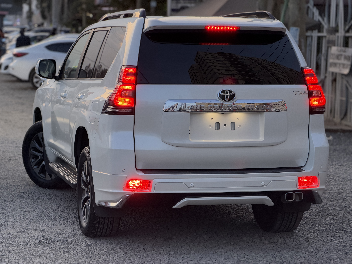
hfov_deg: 19.6
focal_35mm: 100
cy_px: 132
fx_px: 1017
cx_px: 176
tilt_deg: -5.0
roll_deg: -1.3
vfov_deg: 14.8
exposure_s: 1/121
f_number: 2.8
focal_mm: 16.89
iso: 320
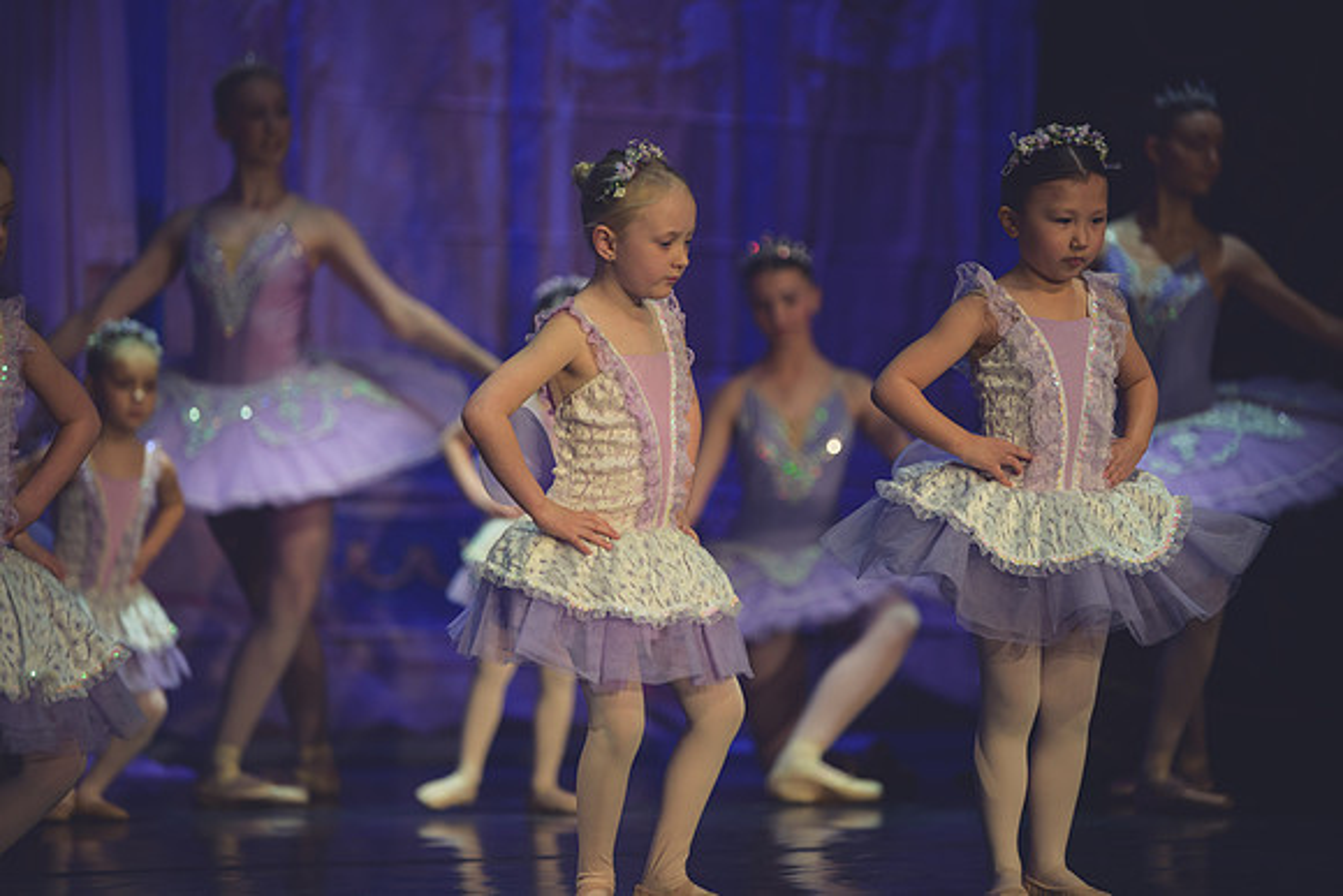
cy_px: 448
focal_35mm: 180
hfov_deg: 11.4
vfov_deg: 7.6
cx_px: 672
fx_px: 6716
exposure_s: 1/320
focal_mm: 180
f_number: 2.8
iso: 720
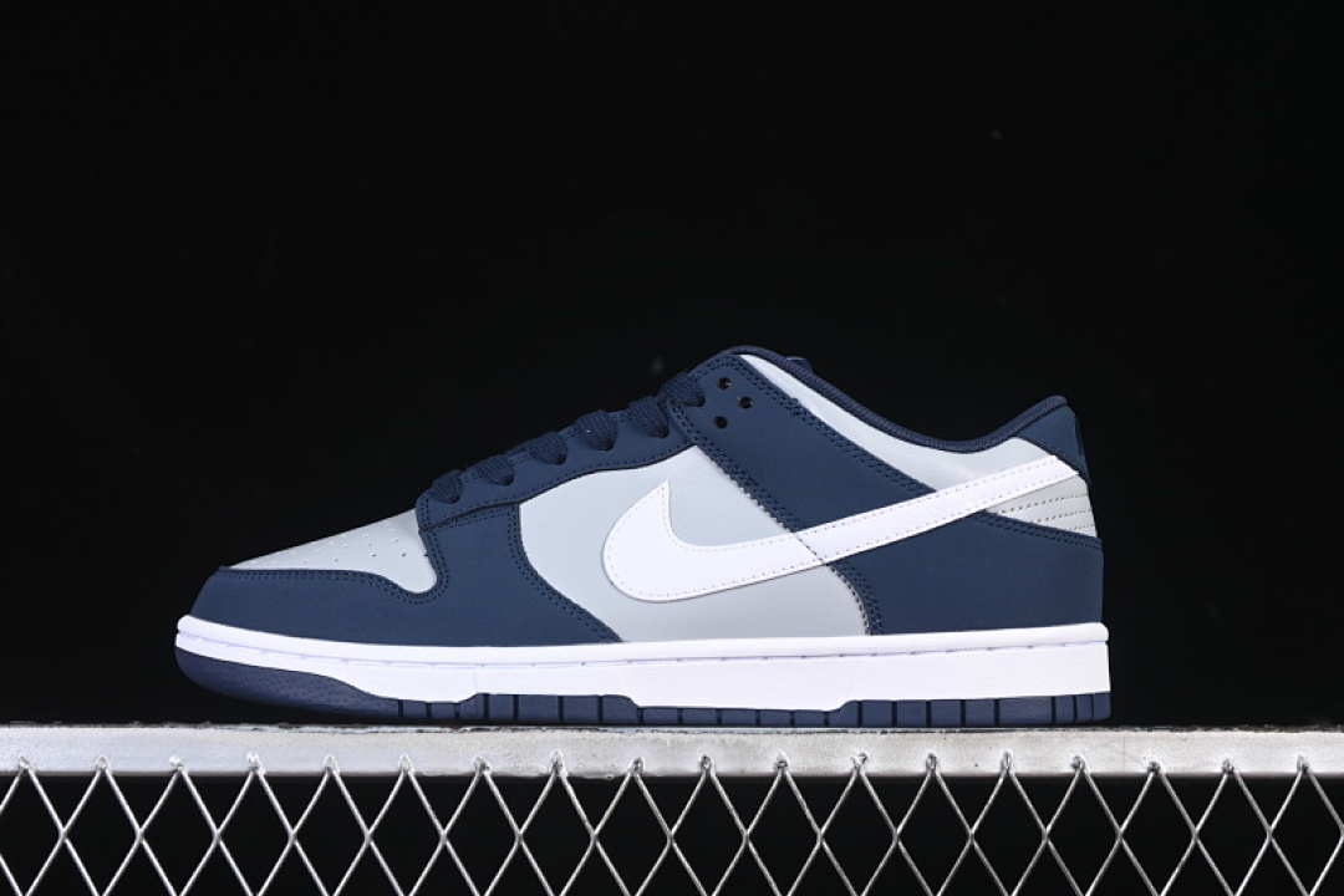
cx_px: 672
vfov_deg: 18.2
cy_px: 448
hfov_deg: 27.0
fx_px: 2800
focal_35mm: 75
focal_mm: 50
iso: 160
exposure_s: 1/60
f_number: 6.3
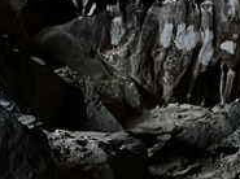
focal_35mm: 169
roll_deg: -0.1
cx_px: 589
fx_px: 1169
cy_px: -171
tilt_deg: +1.3
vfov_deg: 8.3
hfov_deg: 10.1
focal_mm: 5.7
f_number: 1.5
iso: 640
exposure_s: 1/32
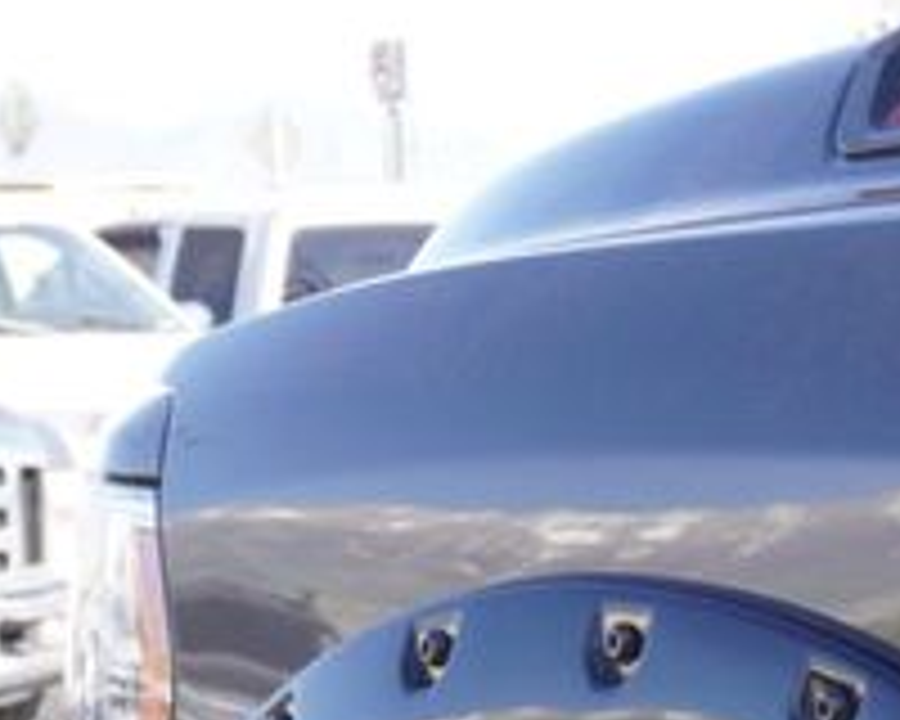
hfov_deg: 11.8
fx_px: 4235
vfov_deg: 9.3
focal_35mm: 159
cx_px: 1134
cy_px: 1233
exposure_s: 1/100
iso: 100
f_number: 5.6
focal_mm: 22
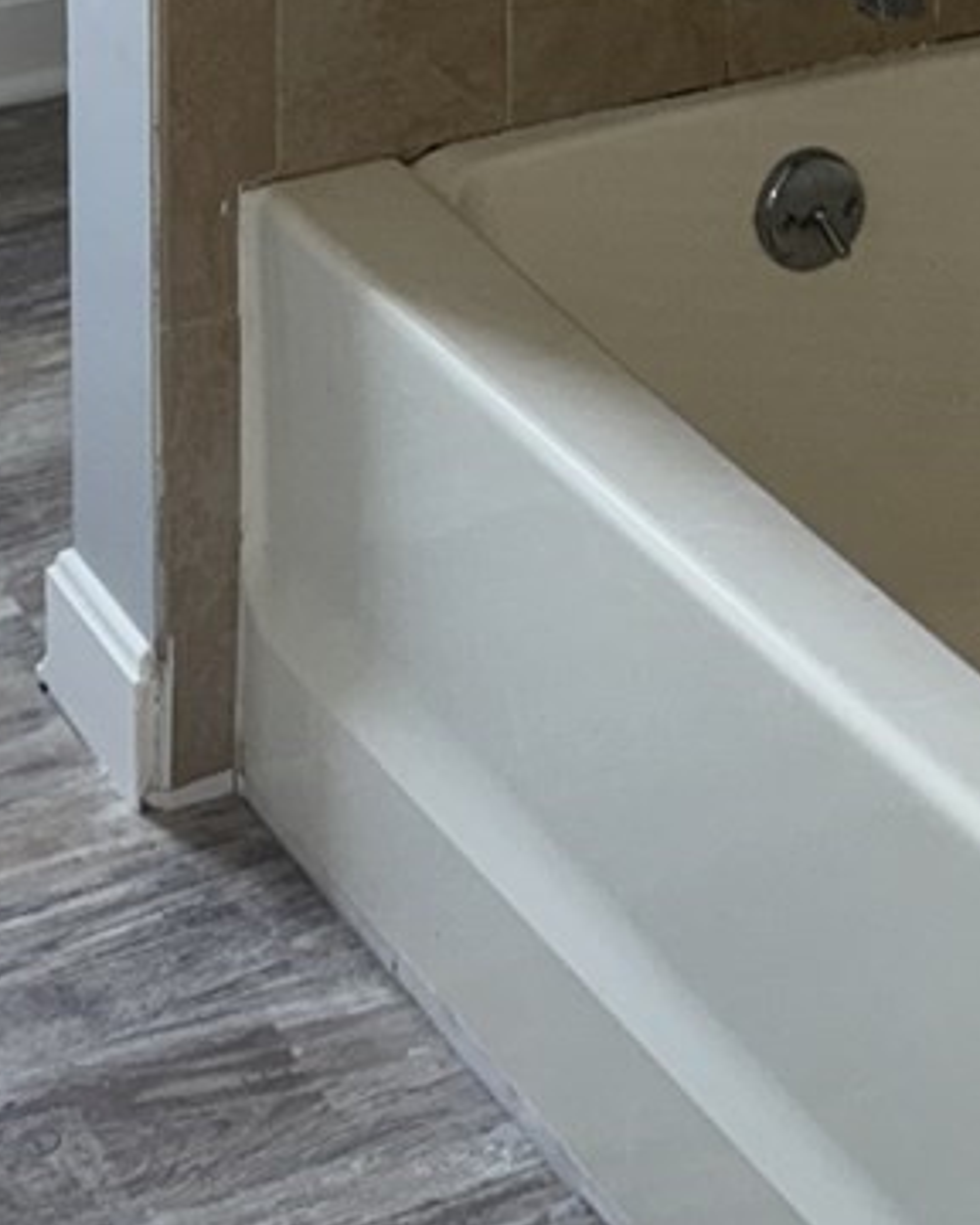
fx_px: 3626
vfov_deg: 16.6
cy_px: -837
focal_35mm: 100
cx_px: 0
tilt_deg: -10.5
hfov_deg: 15.1
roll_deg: +1.7
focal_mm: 6.76
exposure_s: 1/22
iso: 80
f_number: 1.78
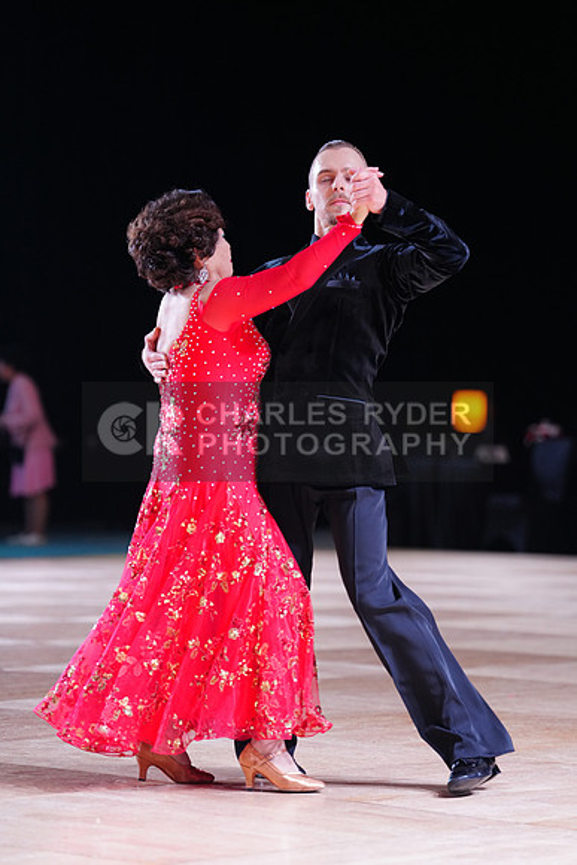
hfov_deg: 10.2
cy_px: 432
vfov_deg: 15.2
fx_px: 3243
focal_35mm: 135
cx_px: 288
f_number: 2.8
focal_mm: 135
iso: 2000
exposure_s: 1/500
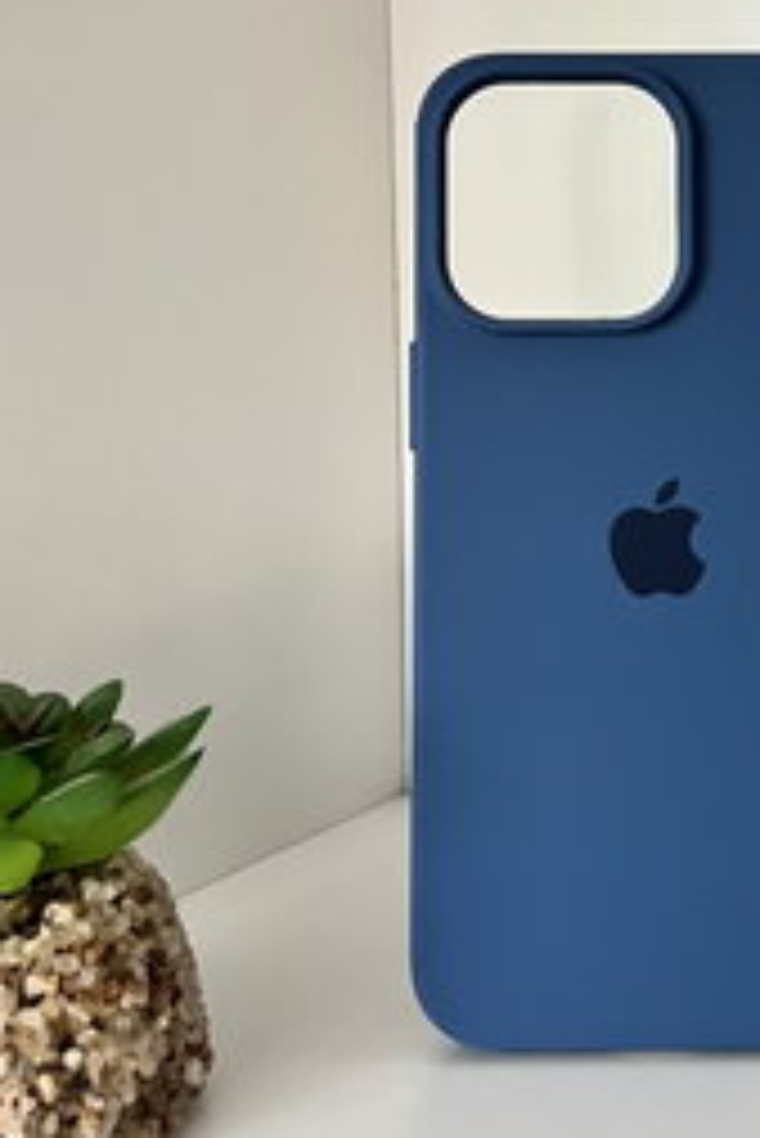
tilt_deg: -5.9
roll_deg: +1.8
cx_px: 643
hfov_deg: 23.3
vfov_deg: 34.6
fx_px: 1802
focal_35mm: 57
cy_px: 349
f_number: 1.5
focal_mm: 5.7
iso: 400
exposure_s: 1/60
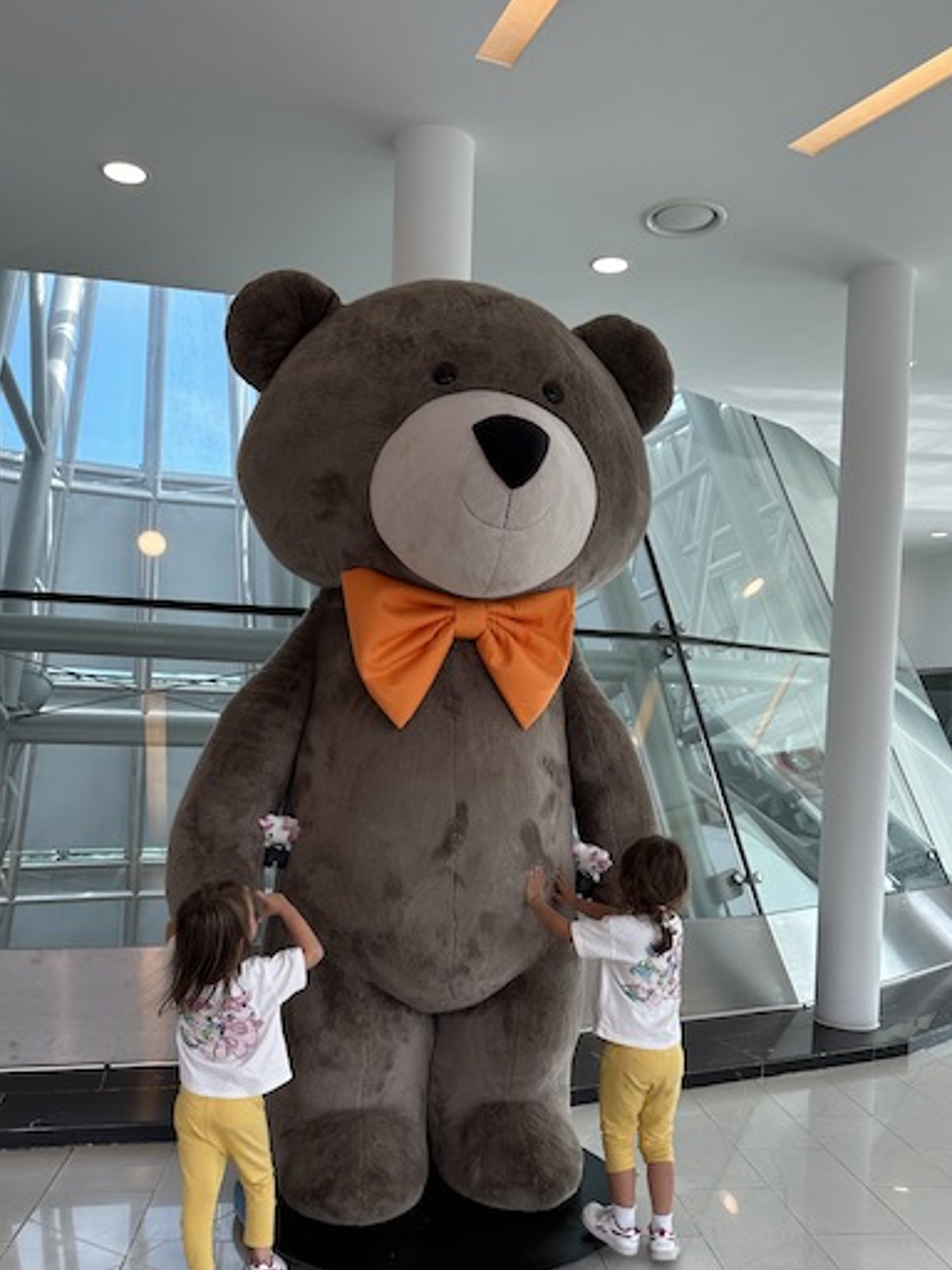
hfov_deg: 46.8
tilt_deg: -3.0
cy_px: 776
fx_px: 1100
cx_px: 461
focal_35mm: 30
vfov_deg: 59.4
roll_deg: -3.0
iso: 80
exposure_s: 1/415
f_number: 1.78
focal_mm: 6.86
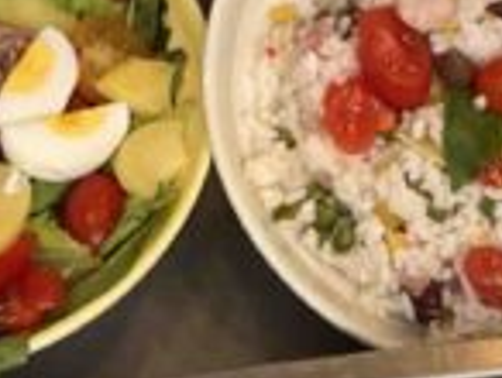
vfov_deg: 8.6
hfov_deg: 13.0
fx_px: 2193
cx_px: 186
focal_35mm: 151
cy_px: -643
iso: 50
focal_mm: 5.1
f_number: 1.6
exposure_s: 1/497
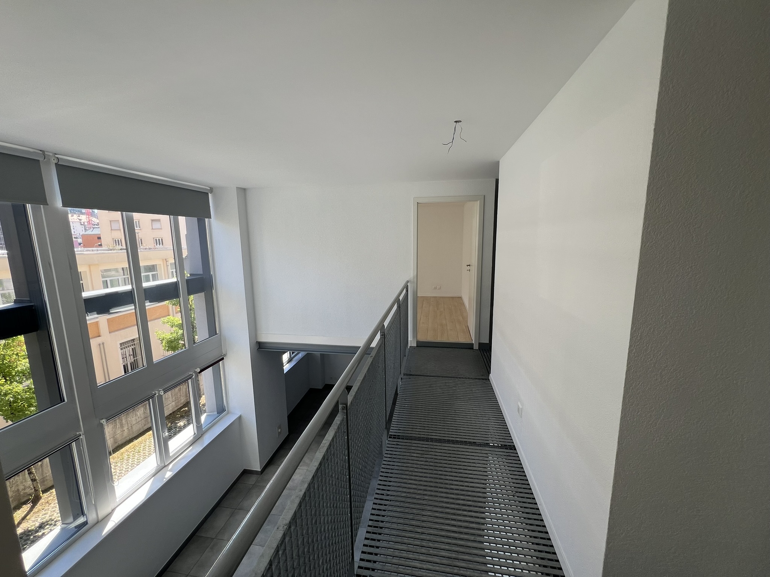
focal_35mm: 13
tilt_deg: -9.1
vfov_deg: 89.9
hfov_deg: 106.2
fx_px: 289
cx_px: 385
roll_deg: +1.0
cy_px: 288
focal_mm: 1.57
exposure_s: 1/150
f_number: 1.8
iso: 32
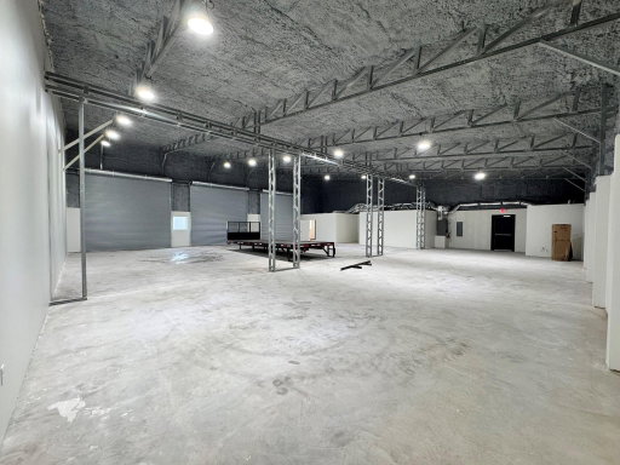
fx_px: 251
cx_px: 310
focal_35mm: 14
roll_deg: -0.2
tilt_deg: -0.4
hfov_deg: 102.1
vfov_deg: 85.7
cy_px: 232
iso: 200
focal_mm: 2.22
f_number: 2.2
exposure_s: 1/120
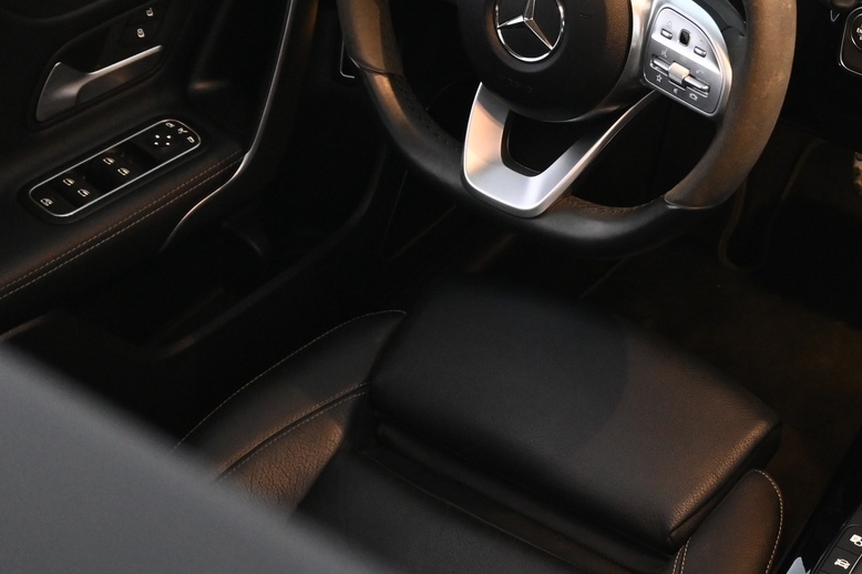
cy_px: 213
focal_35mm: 77
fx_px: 1832
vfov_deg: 17.8
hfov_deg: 25.6
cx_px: 780
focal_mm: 24.5
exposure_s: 1/40
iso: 2200
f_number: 4.2
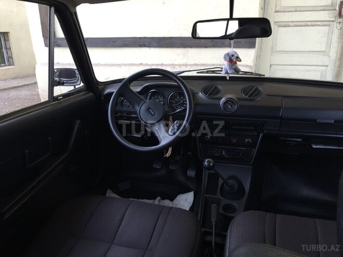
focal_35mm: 29
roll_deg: +0.7
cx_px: 172
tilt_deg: -14.7
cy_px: 128
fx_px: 287
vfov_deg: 48.2
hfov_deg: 61.7
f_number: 2.2
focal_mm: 4.15
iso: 40
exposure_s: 1/100
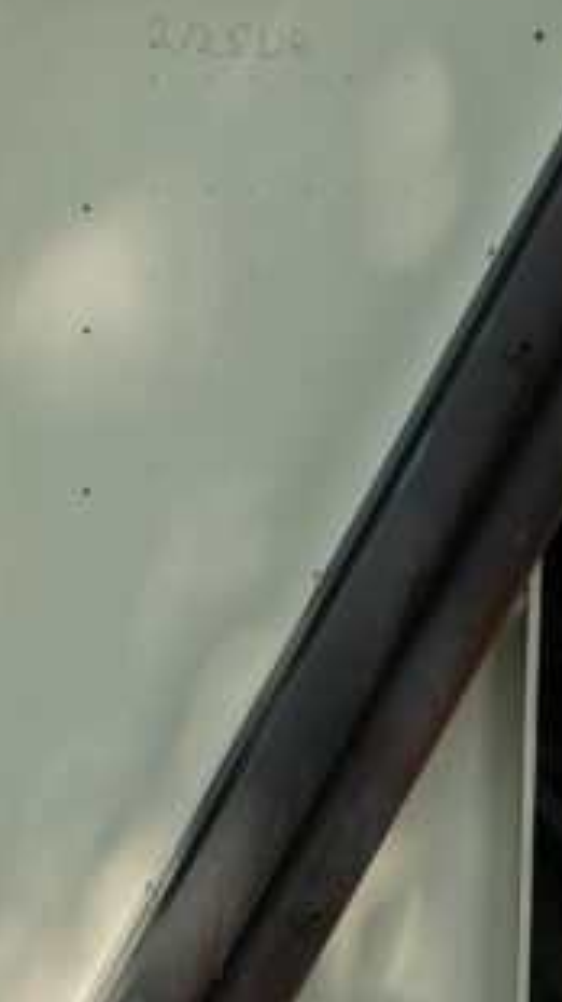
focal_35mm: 83
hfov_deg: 14.4
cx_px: 42
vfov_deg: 25.6
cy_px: 532
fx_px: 2202
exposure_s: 1/200
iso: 100
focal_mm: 24
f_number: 4
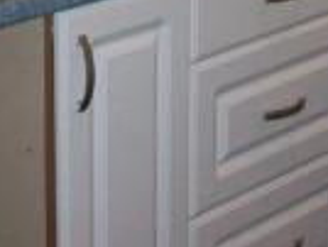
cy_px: -273
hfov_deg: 14.1
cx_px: 102
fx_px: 1319
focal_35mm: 139
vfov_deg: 9.8
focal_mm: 5.7
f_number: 2.8
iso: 120
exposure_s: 1/60
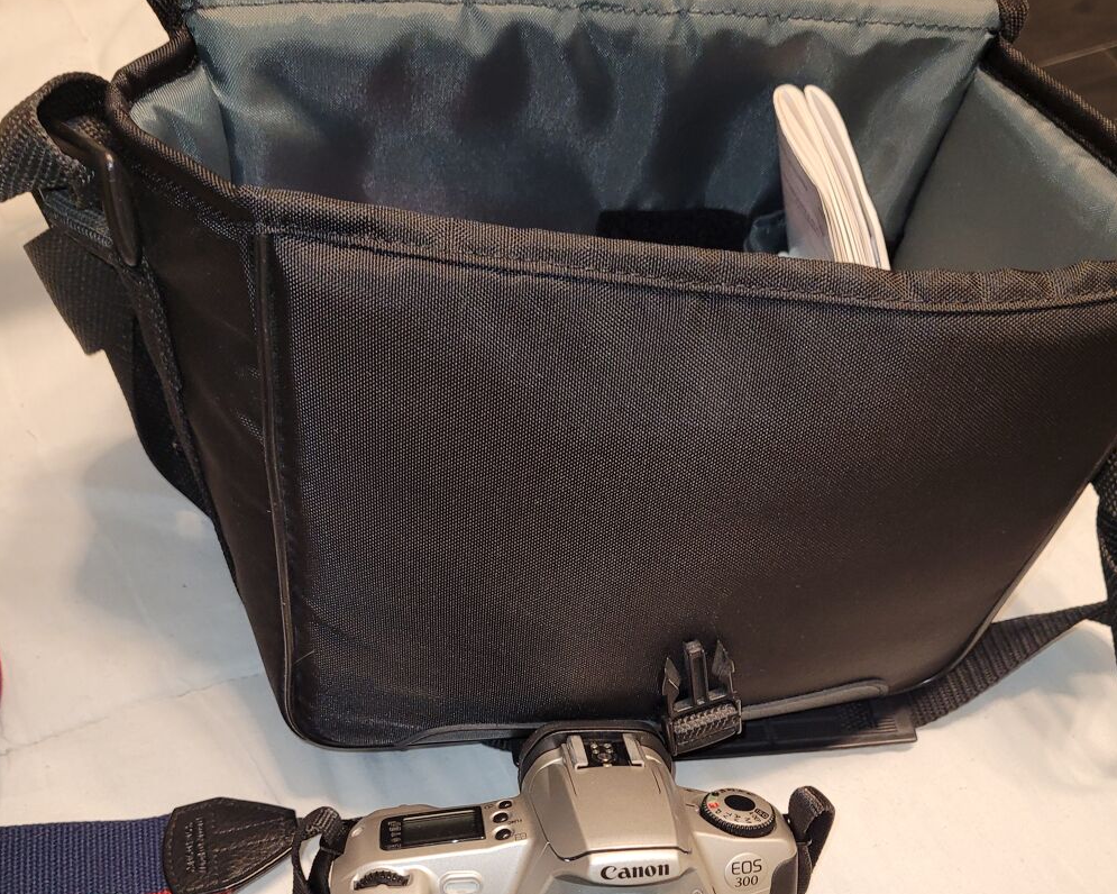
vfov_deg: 42.4
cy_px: 635
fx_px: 1124
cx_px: 558
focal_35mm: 34
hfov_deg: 52.8
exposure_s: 1/20
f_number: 1.8
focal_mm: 5.4
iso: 125
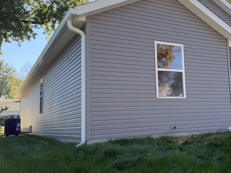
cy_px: 78
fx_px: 274
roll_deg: +3.0
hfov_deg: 43.9
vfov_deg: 35.1
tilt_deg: +7.9
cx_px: 180
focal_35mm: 41
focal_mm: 6.93
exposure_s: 1/1429
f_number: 1.8
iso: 100
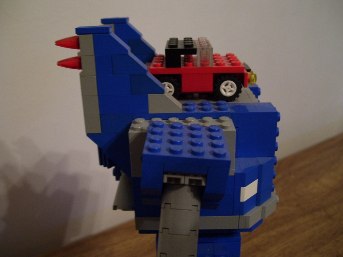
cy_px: 128
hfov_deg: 50.1
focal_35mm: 37
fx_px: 367
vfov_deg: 38.7
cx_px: 172
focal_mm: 6
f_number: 2.7
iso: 160
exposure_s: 1/8
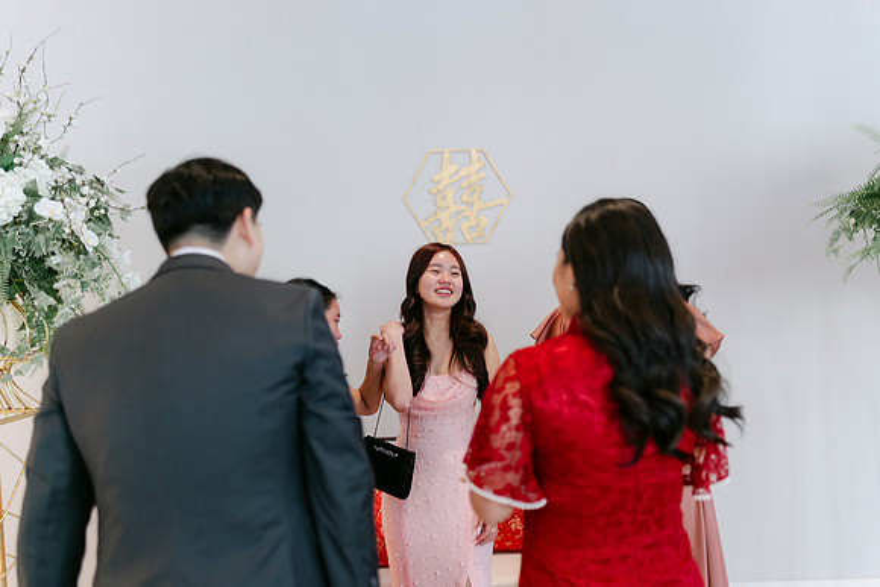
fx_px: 856
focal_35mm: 35
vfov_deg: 37.9
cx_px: 440
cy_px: 294
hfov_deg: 54.4
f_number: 1.4
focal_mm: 35
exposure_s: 1/125
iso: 320
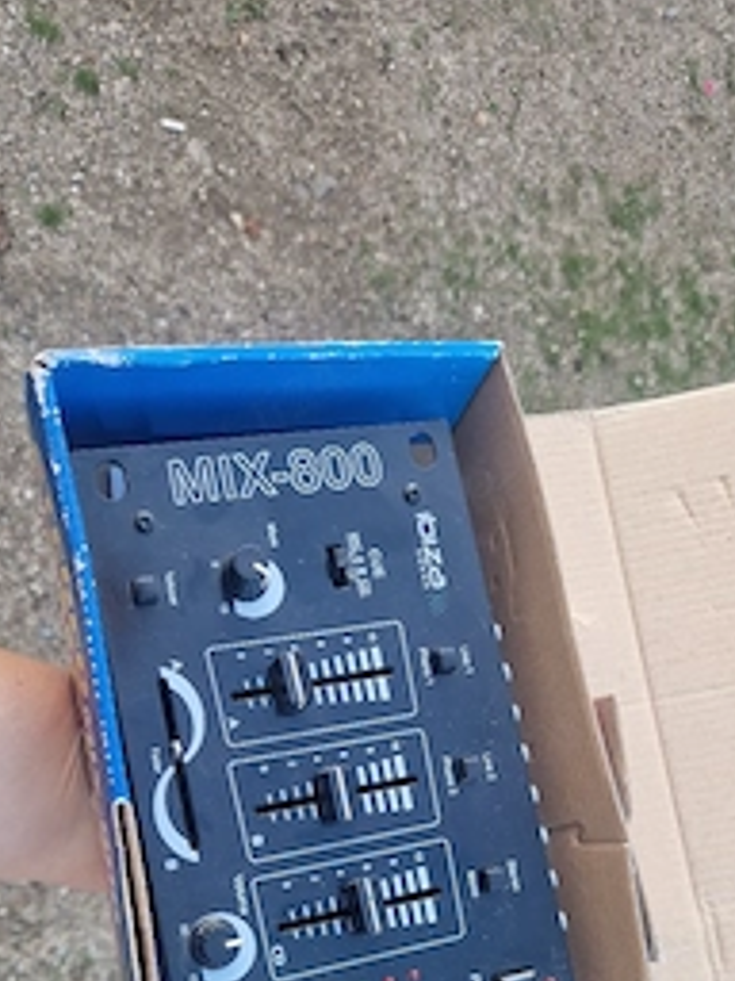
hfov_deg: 39.7
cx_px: 360
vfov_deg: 49.0
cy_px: 755
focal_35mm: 36
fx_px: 1019
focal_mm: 5.4
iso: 50
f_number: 1.8
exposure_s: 1/278
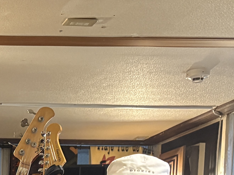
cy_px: 353
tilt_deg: -5.0
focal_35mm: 112
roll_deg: +0.2
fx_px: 757
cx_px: -148
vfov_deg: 11.8
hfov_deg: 15.7
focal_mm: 5.96
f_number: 1.6
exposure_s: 1/25
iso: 500
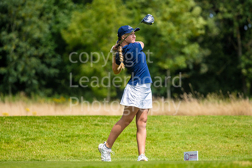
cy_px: 84
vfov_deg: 4.6
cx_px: 126
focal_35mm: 300
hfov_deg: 6.9
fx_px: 2100
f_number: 5.6
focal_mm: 300
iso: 200
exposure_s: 1/1250
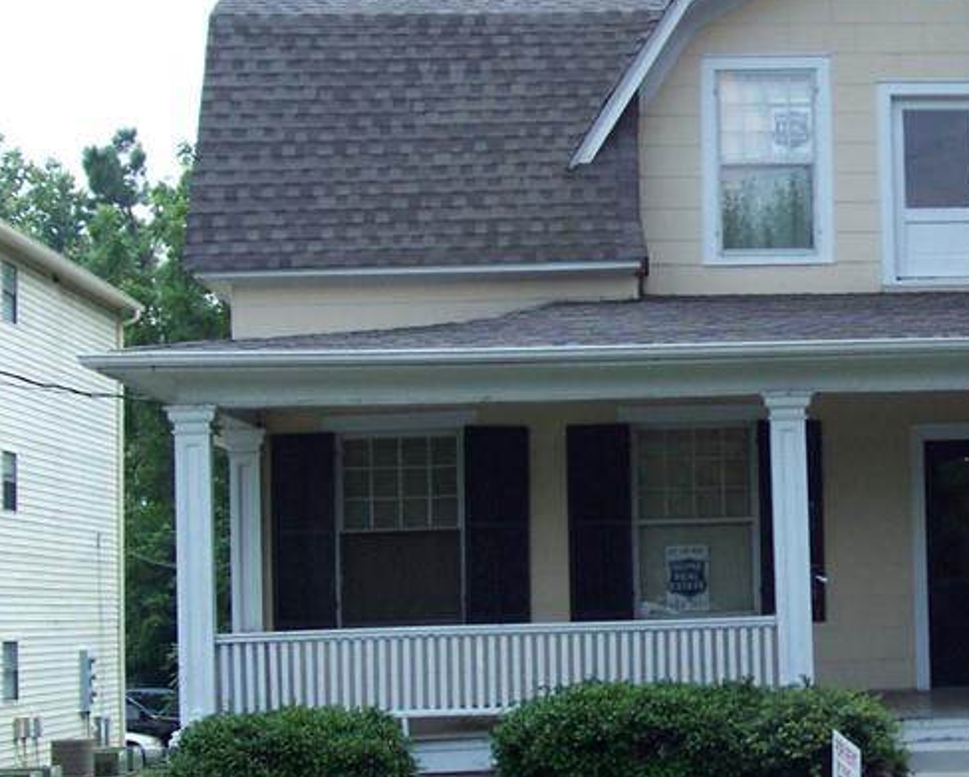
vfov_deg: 17.9
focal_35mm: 86
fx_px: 2468
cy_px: 340
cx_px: 933
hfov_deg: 21.5
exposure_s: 1/509
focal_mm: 7
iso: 80
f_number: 2.9
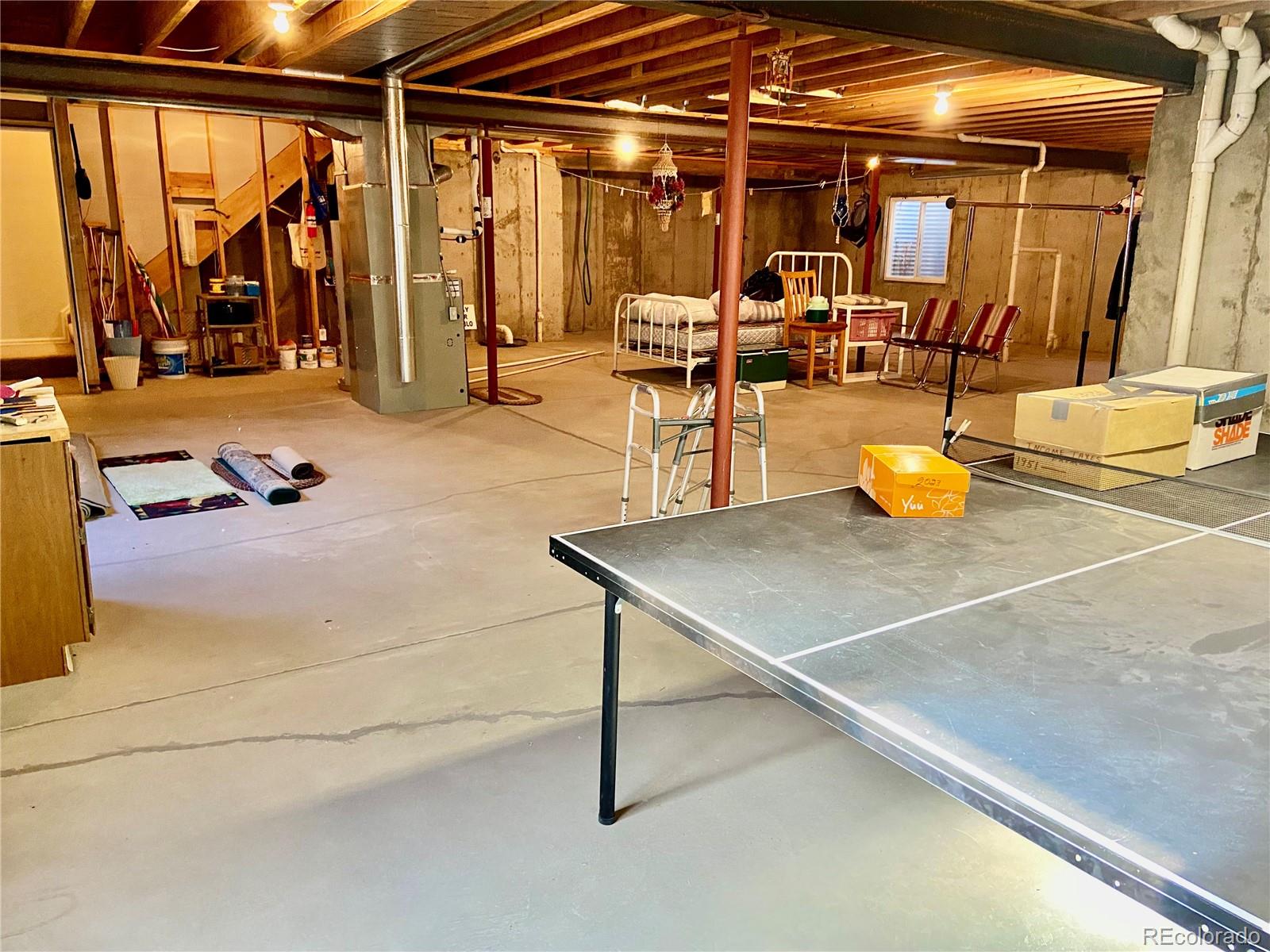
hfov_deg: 67.3
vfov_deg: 53.1
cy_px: 476
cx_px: 635
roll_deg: -1.4
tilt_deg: -15.0
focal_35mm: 26
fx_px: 954
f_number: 1.8
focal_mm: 4.25
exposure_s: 1/60
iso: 320
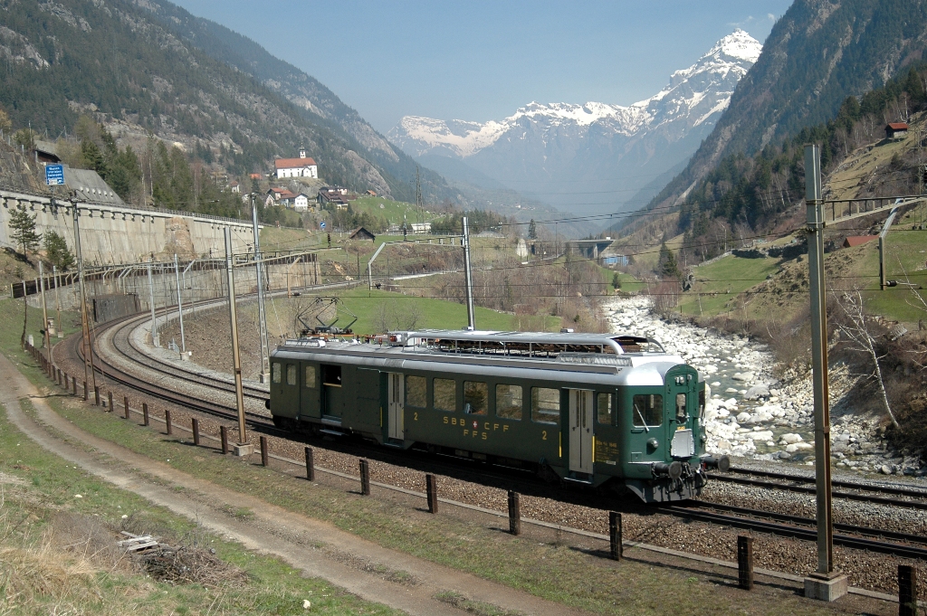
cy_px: 308
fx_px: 1081
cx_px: 464
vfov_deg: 31.8
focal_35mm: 42
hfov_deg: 46.4
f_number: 3.3
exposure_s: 1/640
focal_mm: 28
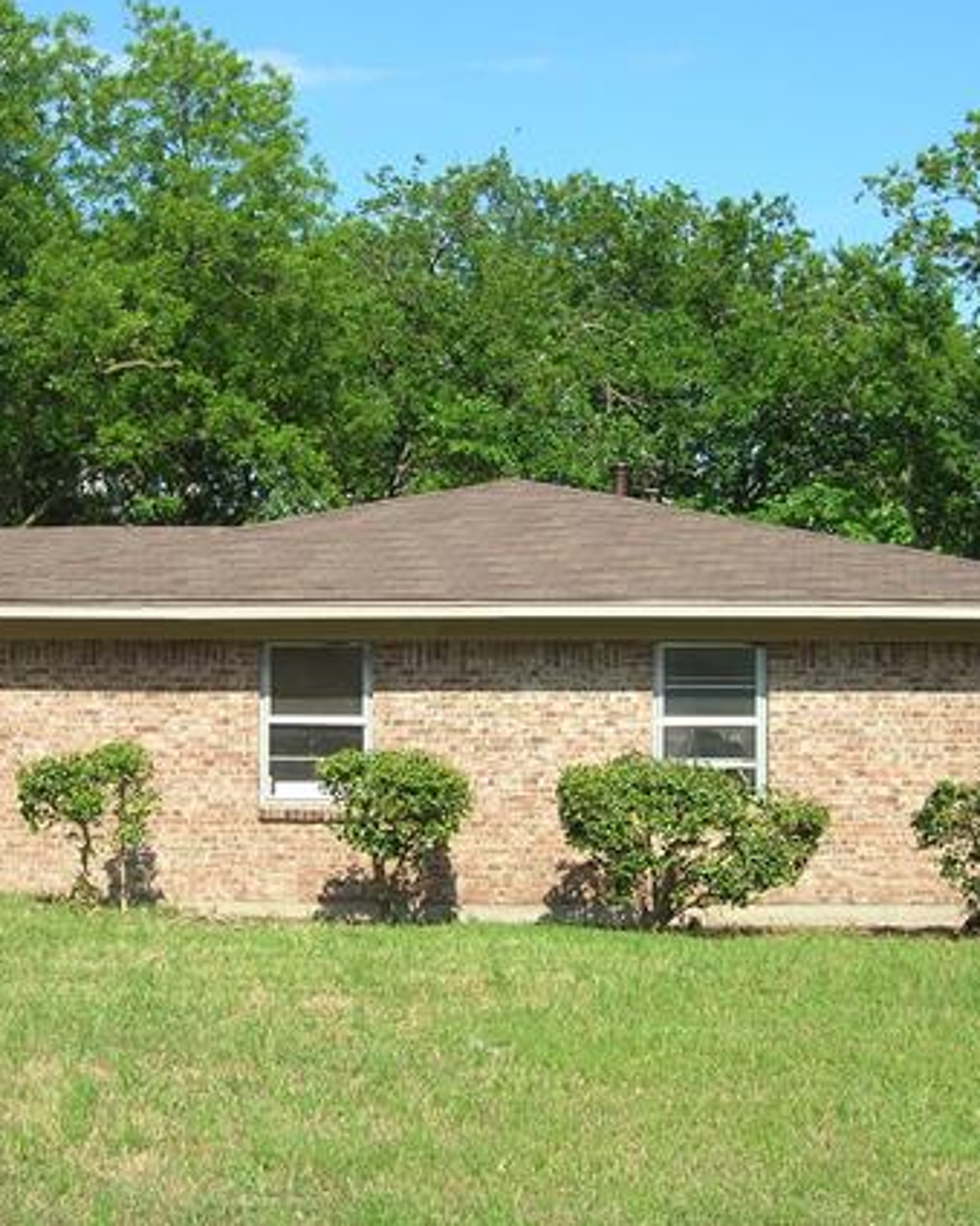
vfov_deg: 37.3
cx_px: 396
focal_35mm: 50
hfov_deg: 30.2
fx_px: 1813
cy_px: 633
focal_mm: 5.7
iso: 71
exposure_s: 1/364
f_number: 4.9
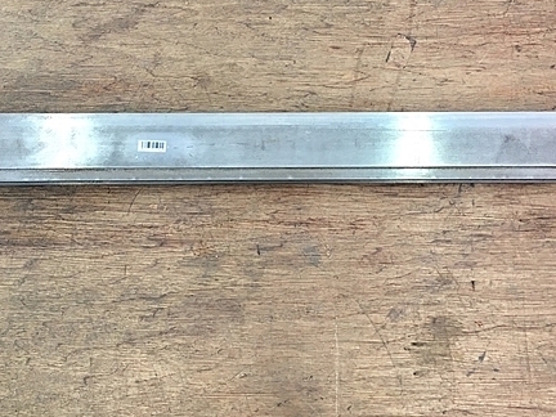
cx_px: 306
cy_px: 140
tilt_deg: -80.5
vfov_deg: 33.3
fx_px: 691
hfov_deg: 43.8
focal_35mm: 43
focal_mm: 4.15
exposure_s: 1/30
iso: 50
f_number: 2.2
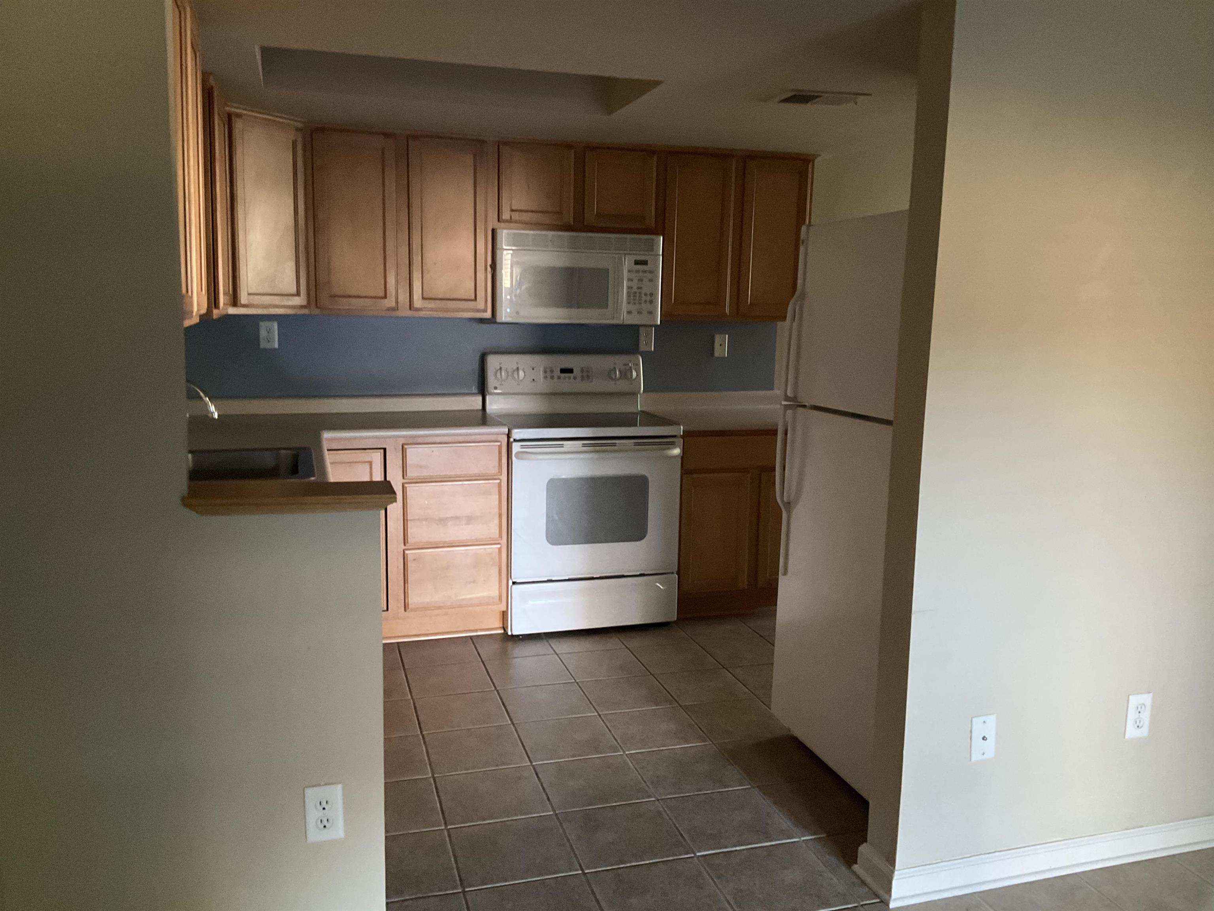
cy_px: 456
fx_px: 1017
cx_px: 607
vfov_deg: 48.2
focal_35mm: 29
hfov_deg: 61.7
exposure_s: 1/30
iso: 500
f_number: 1.8
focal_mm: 3
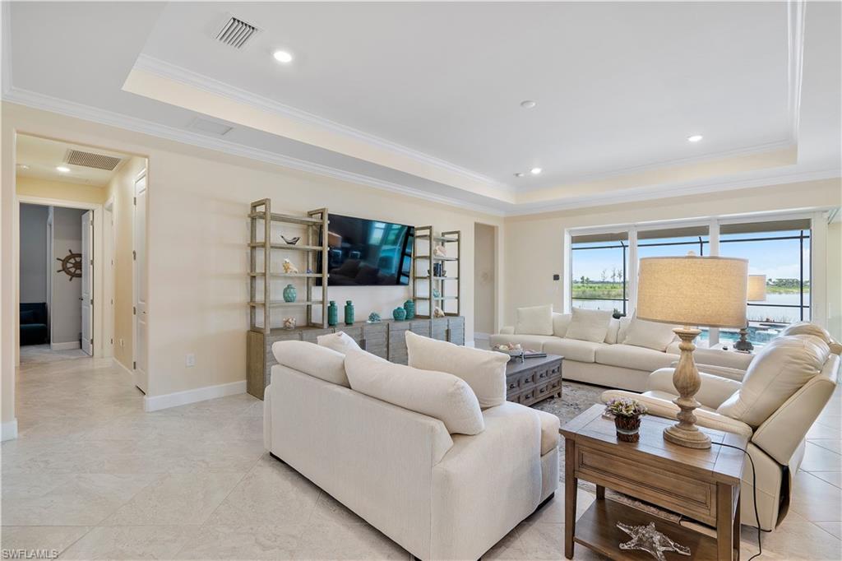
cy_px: 280
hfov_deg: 96.8
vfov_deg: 73.7
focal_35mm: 16
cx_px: 421
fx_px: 374
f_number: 8
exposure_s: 1/45
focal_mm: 16
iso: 640
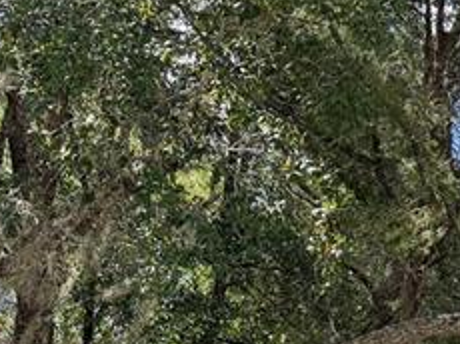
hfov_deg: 16.2
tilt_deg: +12.7
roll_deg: -1.1
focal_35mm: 107
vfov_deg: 13.4
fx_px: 1420
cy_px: 426
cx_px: 770
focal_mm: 6.76
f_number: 1.78
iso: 100
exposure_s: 1/1005
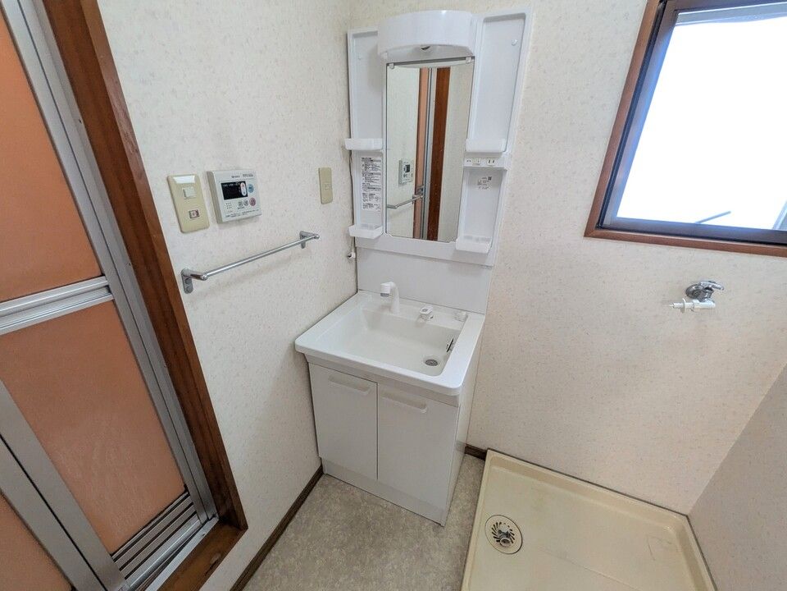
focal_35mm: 14
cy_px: 296
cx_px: 394
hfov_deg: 102.1
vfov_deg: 85.7
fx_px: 318
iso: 124
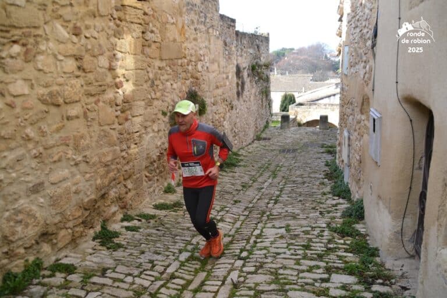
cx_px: 224
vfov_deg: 47.9
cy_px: 149
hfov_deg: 67.4
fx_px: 335
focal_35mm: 27
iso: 400
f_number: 4
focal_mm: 18
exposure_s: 1/800
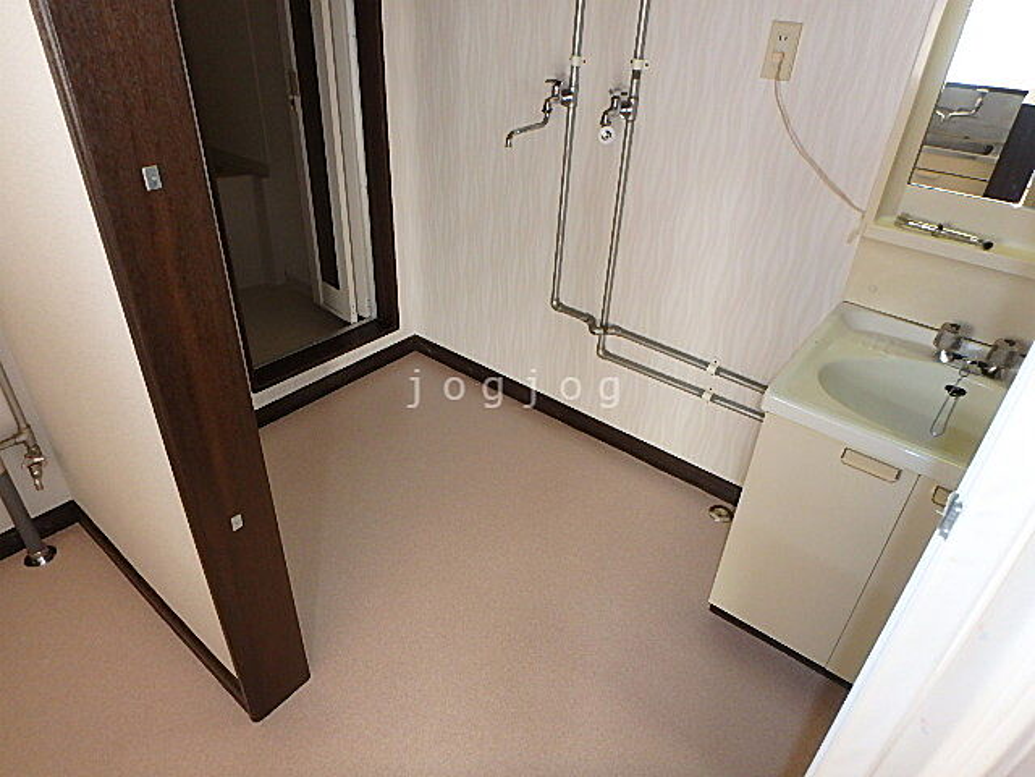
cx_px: 518
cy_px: 388
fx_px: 628
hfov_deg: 79.0
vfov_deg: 63.4
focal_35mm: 21
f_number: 3.5
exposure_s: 1/30
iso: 320
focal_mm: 3.7
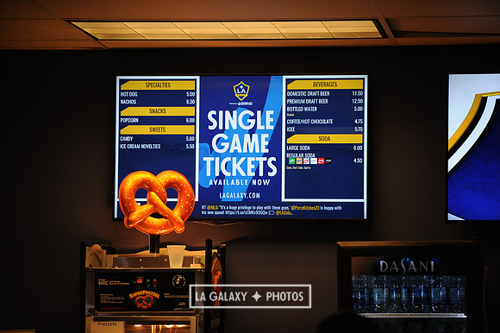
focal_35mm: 150
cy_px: 166
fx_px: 2082
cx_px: 250
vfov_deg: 9.1
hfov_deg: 13.7
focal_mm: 150
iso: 800
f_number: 2.8
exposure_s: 1/250
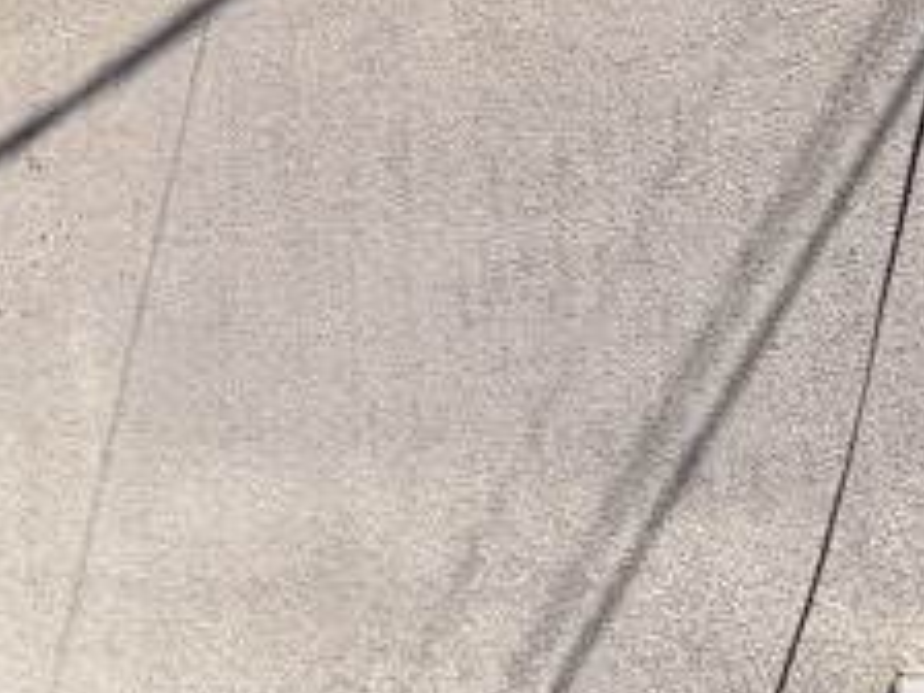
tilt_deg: +2.6
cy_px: 528
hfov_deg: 27.4
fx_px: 1335
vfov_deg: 28.6
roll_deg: +0.9
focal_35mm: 50
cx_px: -441
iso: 20
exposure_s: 1/1105
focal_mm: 2.22
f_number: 2.2
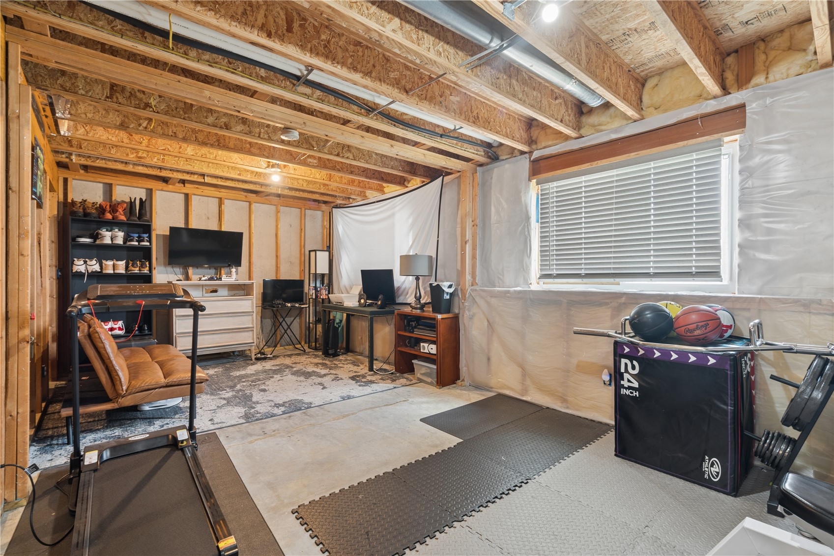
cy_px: 278
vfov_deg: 73.7
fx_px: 371
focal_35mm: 16
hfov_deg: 96.7
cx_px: 417
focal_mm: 16
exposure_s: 1/1.25
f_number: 10
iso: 400
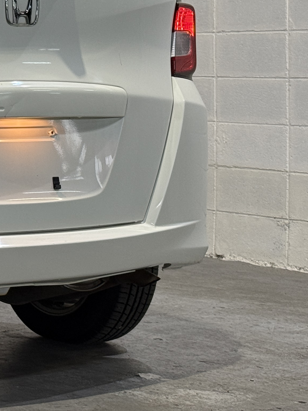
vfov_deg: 15.5
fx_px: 1495
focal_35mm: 126
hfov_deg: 11.1
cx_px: -224
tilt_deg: +0.1
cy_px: 63
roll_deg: -0.3
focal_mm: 6.76
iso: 80
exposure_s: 1/60
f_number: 1.78
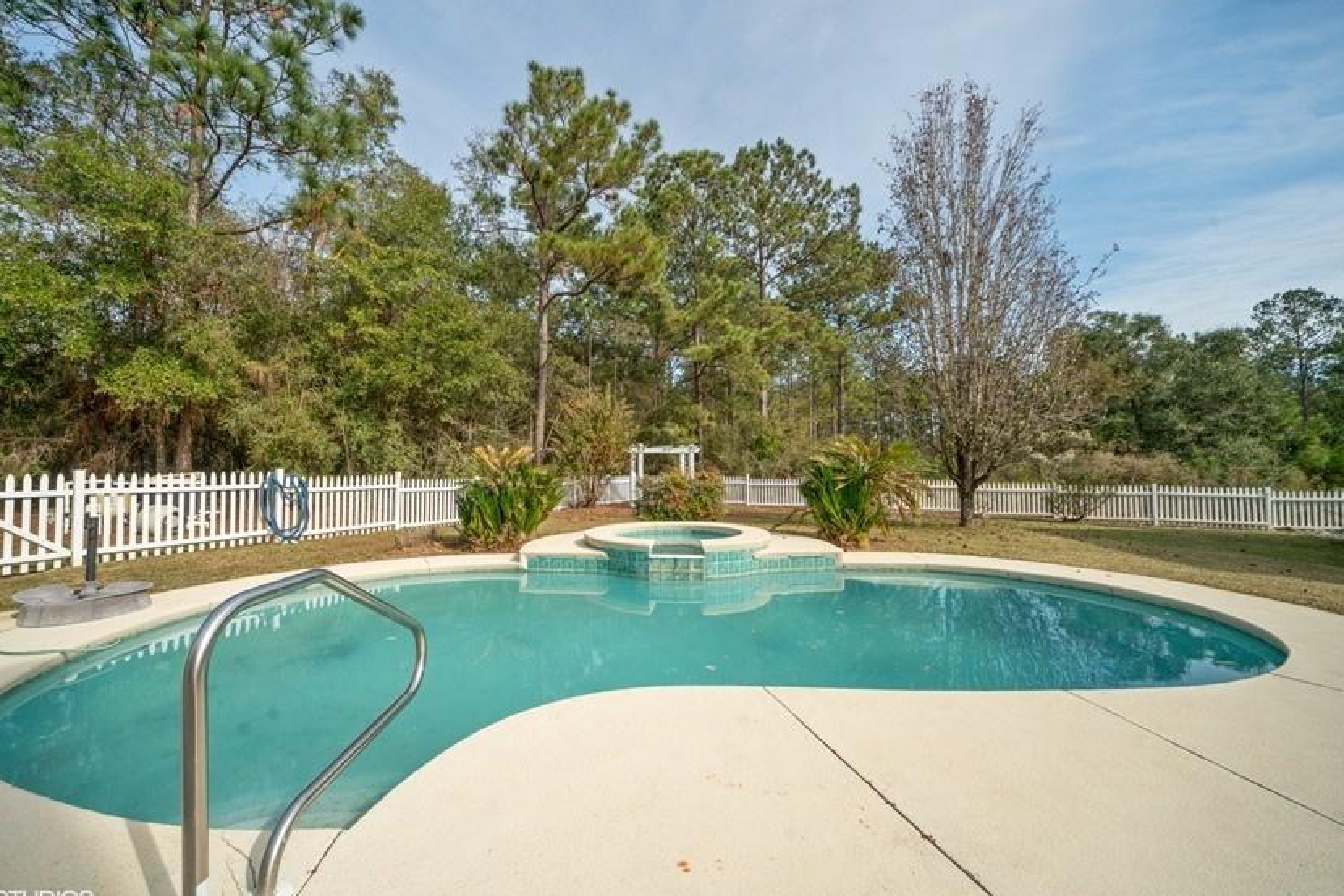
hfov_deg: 108.2
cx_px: 626
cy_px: 442
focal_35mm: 13
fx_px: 485
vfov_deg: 85.4
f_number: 9
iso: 100
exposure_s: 1/125
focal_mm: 12
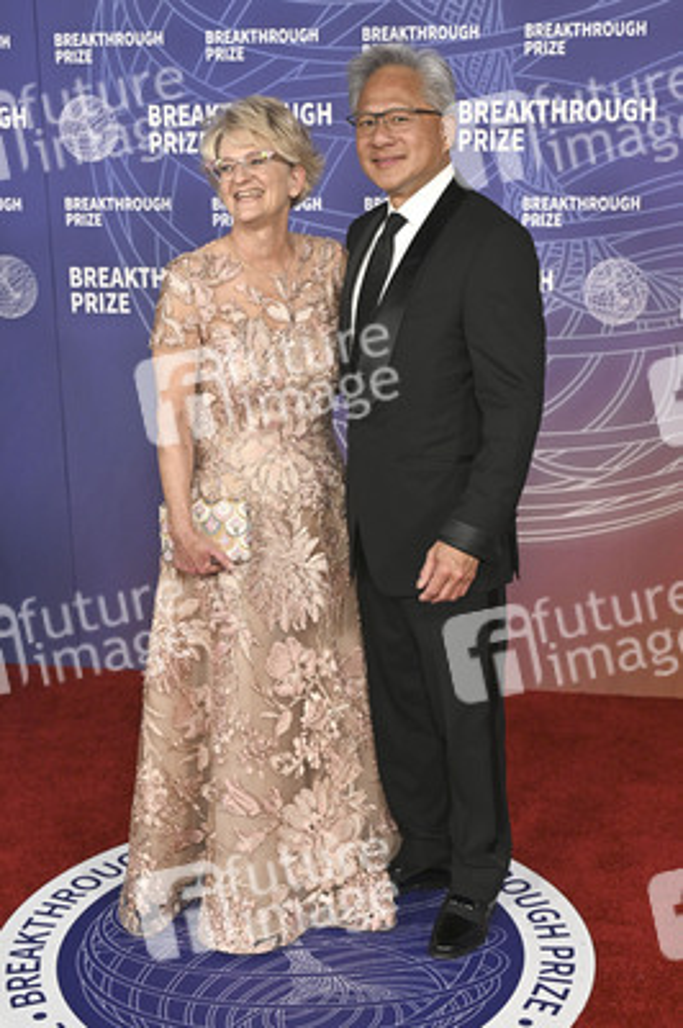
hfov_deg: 29.2
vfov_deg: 42.8
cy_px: 514
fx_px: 1311
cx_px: 342
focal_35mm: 46
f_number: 4
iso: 2000
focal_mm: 46
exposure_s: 1/320
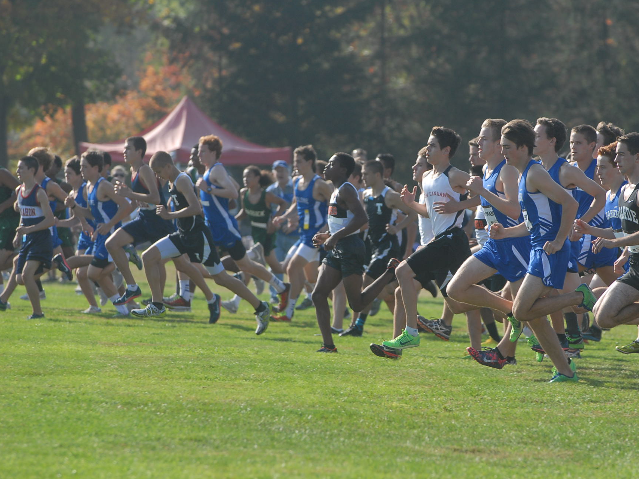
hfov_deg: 6.1
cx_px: 359
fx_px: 5999
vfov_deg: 4.6
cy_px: 240
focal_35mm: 325
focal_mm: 200
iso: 250
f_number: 4.5
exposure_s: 1/1000
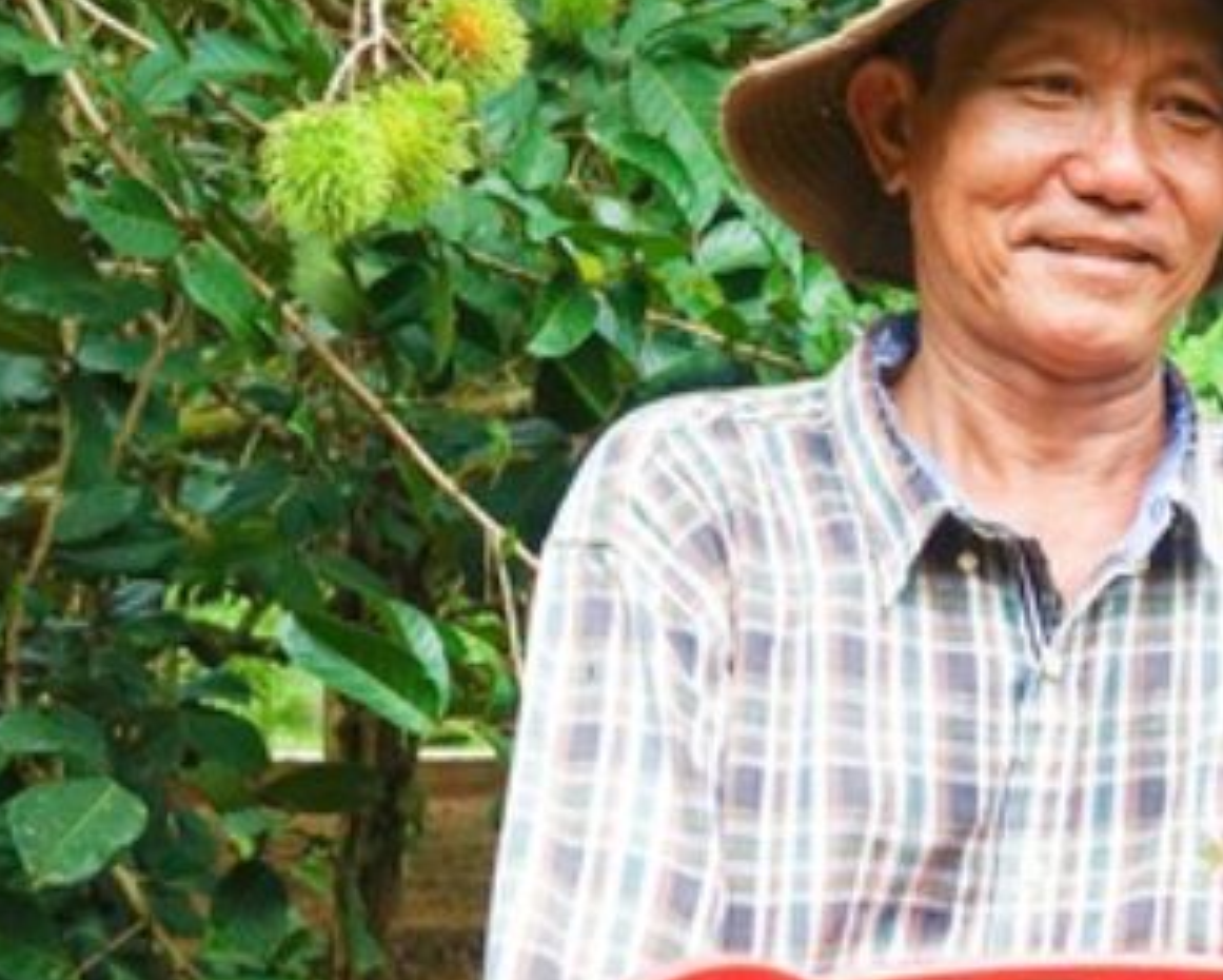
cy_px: 738
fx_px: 3477
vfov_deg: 16.0
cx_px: 1555
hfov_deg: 18.6
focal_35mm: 96
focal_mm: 12.04
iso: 100
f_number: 2.8
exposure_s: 1/250
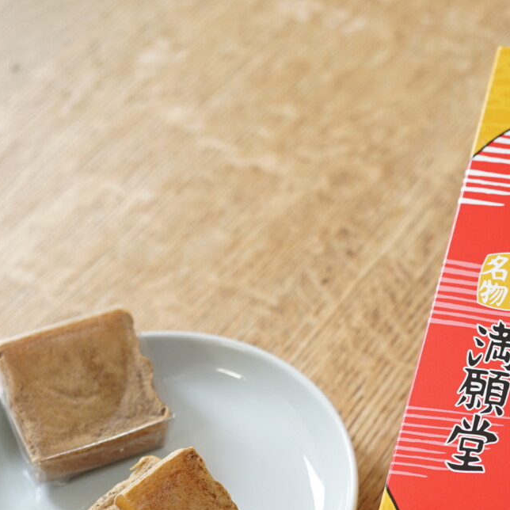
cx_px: 420
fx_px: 1650
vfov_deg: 17.5
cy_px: 382
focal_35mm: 99
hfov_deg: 17.4
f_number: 3.2
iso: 250
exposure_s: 1/50
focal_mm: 50
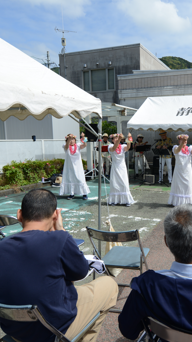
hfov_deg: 38.0
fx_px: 262
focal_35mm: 29
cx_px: 165
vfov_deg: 66.1
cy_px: 174
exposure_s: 1/500
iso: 200
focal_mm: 18
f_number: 10
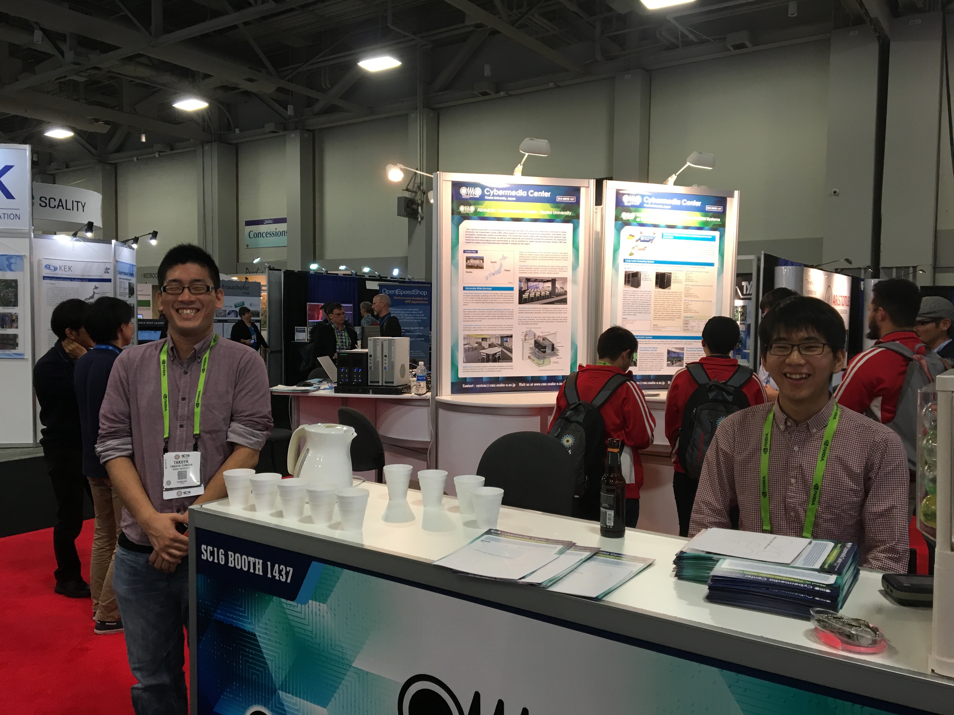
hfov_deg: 61.7
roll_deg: +0.1
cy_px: 358
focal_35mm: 29
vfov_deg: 48.2
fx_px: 799
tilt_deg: -4.4
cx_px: 477
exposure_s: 1/30
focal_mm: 4.15
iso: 40
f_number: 2.2
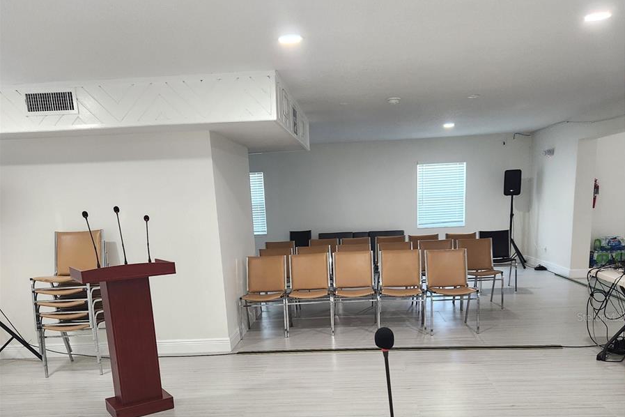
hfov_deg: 58.7
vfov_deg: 39.9
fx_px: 556
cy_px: 317
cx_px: 313
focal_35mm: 32
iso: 250
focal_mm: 5.4
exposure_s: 1/120
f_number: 1.8
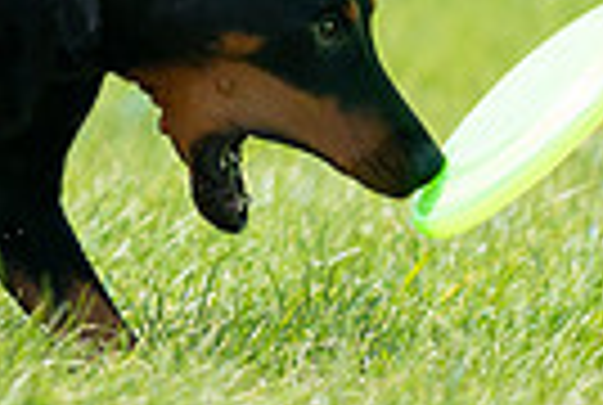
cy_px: -250
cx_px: -104
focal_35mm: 1512
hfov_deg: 1.4
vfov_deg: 0.9
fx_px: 25382
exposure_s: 1/4000
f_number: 6.3
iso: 1600
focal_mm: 350
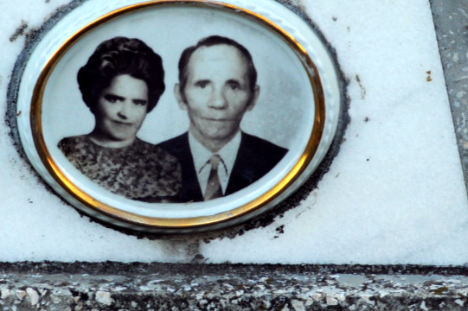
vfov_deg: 2.5
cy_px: 145
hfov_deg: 3.7
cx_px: 156
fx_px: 7210
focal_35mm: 555
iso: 320
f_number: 5.6
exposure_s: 1/200
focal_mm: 200
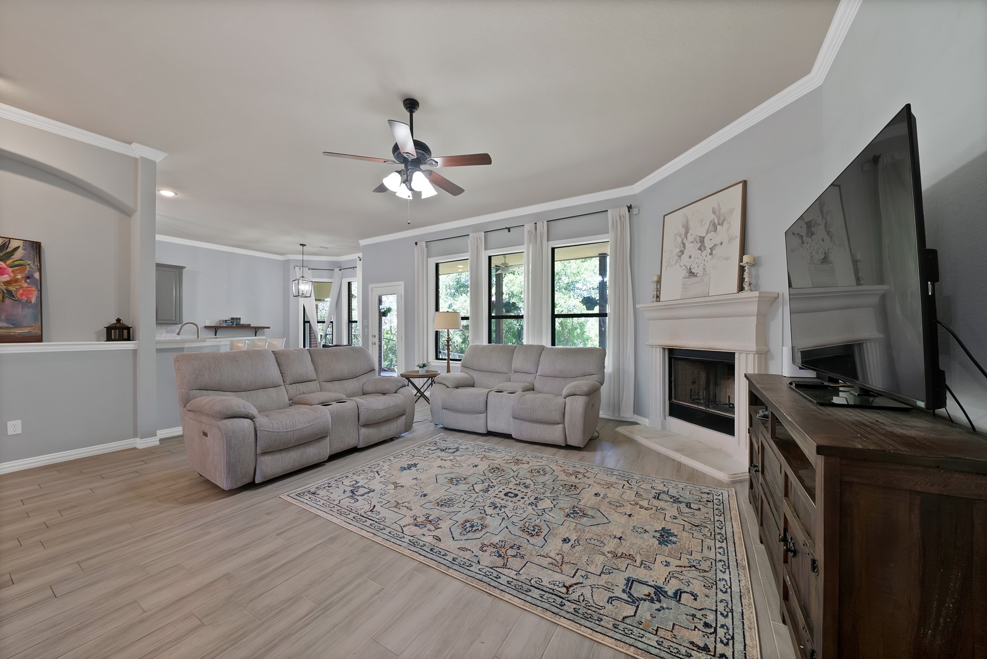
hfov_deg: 112.6
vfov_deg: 90.1
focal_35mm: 12
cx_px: 494
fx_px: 329
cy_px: 330
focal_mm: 12
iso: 640
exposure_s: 1/3
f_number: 9
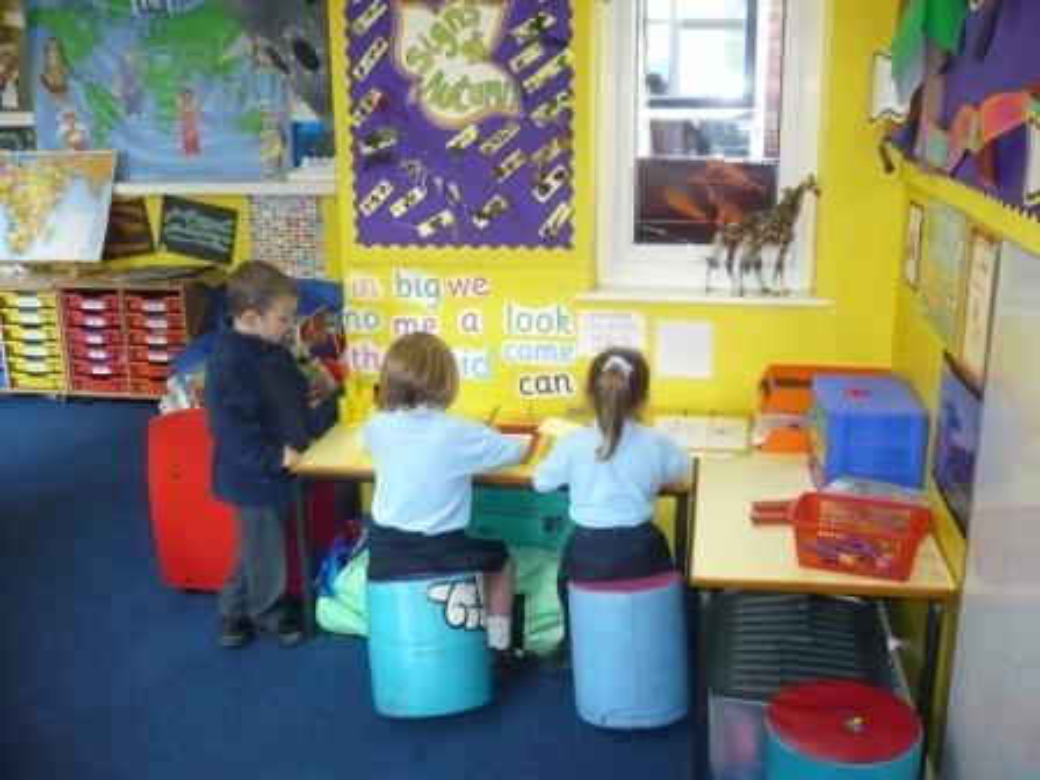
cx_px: 520
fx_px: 1052
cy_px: 390
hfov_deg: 52.6
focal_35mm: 35
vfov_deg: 40.7
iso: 200
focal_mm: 5.8
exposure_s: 1/30
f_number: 2.8
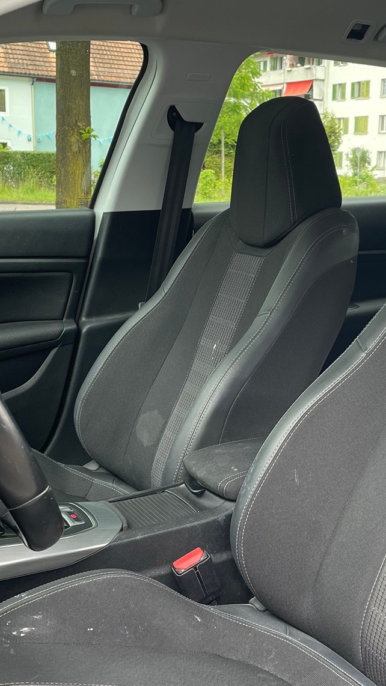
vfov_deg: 41.3
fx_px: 910
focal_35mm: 50
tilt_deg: -12.4
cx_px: 259
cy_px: 381
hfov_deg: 23.8
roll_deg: -1.1
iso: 50
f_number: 1.6
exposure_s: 1/121
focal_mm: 4.2
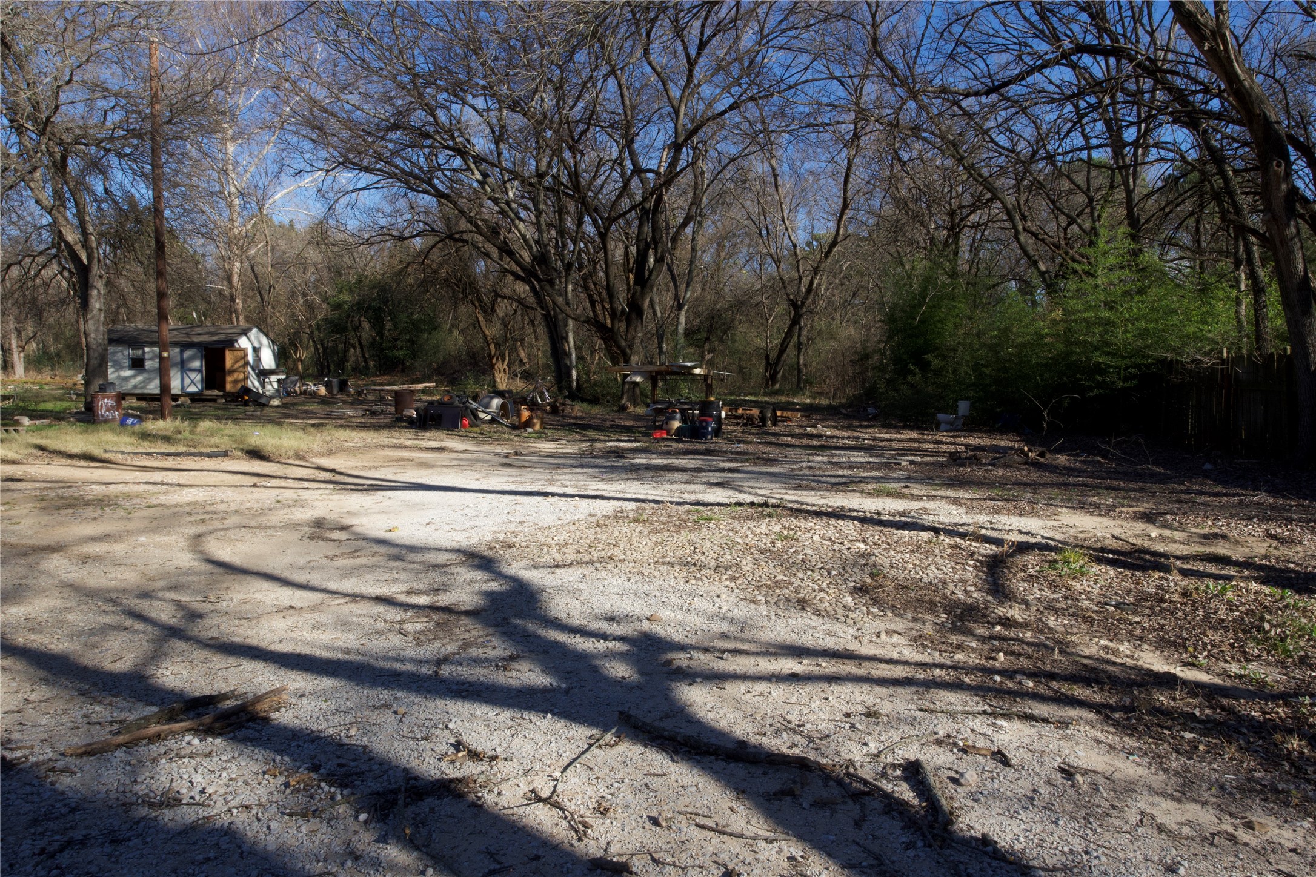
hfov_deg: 73.7
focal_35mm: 24
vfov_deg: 53.1
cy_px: 438
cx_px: 658
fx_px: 877
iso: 400
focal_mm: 16
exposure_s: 1/125
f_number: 20
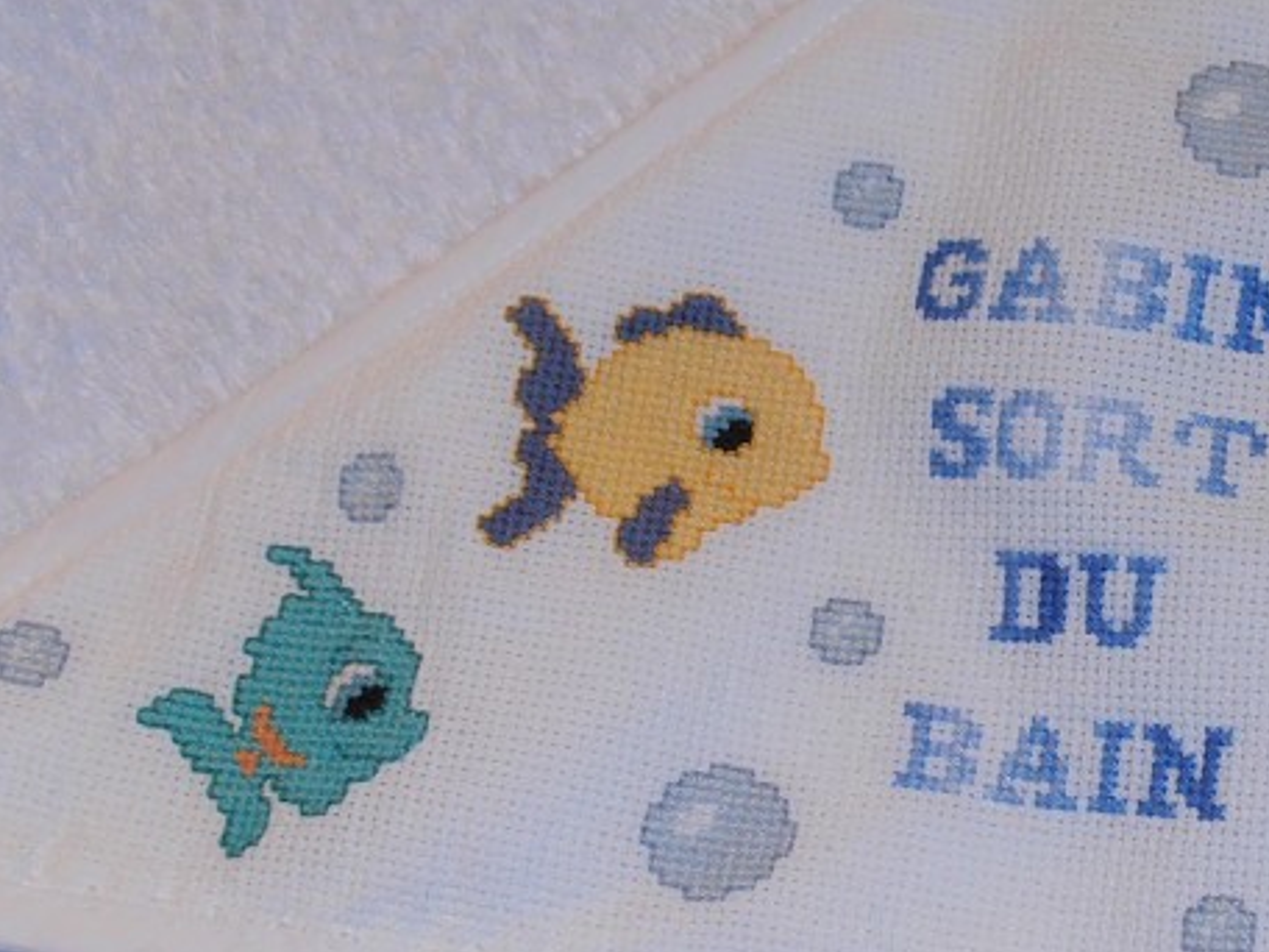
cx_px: 1152
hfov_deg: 22.9
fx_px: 3043
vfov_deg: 17.7
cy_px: 707
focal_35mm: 83
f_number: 3.9
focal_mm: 6.61
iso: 125
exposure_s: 1/40
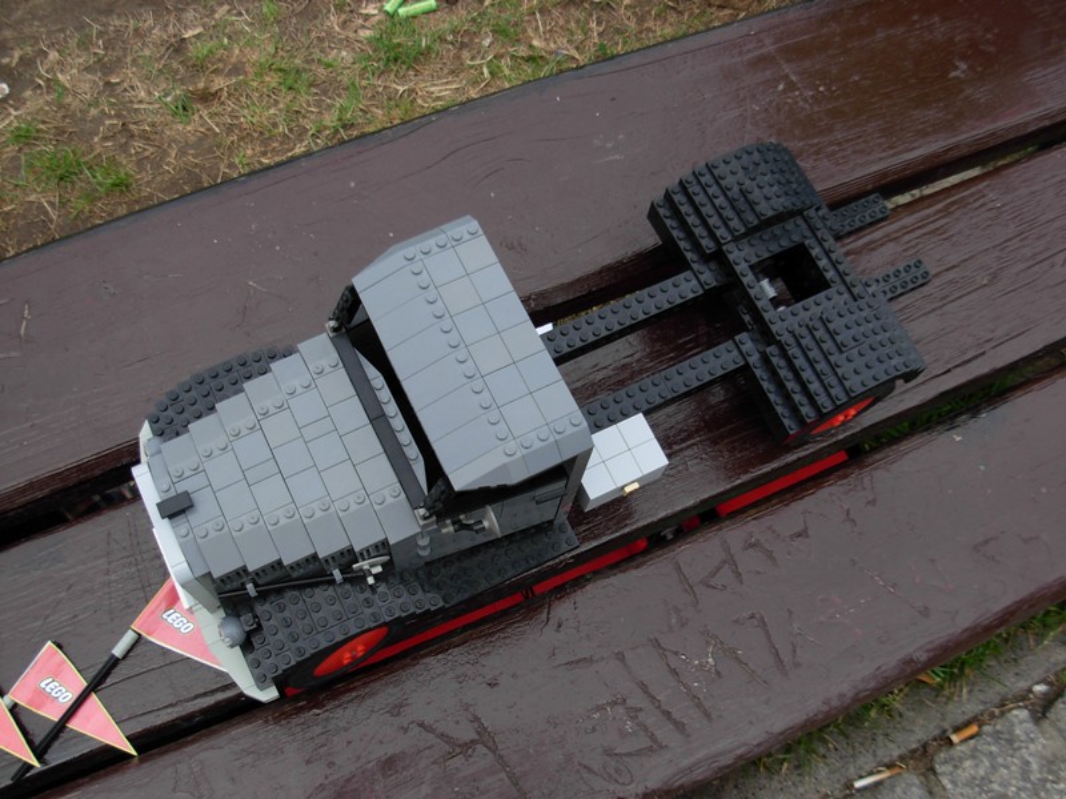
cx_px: 533
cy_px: 400
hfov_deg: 49.0
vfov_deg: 37.7
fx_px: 1170
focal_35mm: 38
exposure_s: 1/609
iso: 79
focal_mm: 6.3
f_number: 2.9
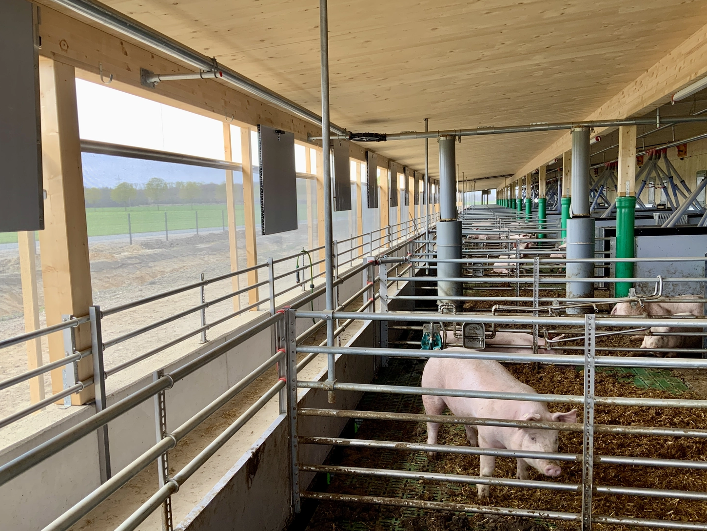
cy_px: 271
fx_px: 613
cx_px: 359
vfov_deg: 46.8
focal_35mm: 30
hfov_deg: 60.0
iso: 20
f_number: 1.8
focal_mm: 3
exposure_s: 1/122
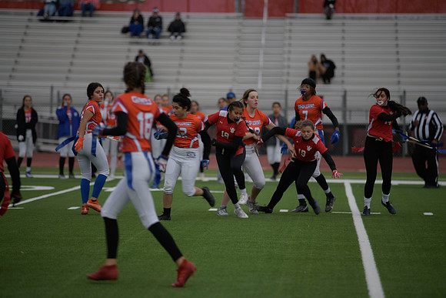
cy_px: 149
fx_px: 2478
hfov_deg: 10.3
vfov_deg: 6.9
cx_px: 223
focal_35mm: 200
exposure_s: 1/200
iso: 80
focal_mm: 200
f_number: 2.8
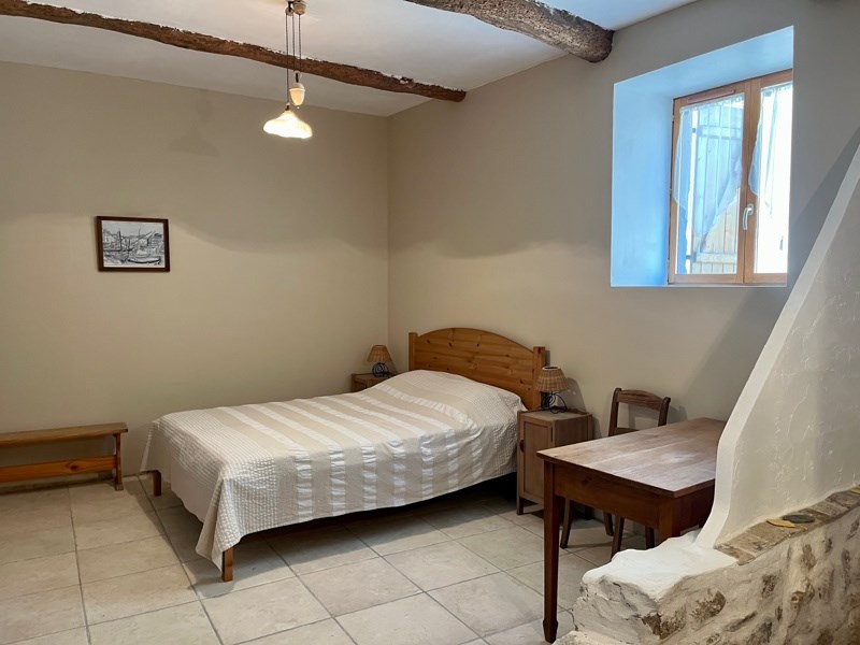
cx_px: 430
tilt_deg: -4.3
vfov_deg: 53.1
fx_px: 646
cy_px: 322
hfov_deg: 67.3
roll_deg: +0.1
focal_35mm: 26
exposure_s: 1/50
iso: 125
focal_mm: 5.1
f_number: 1.6
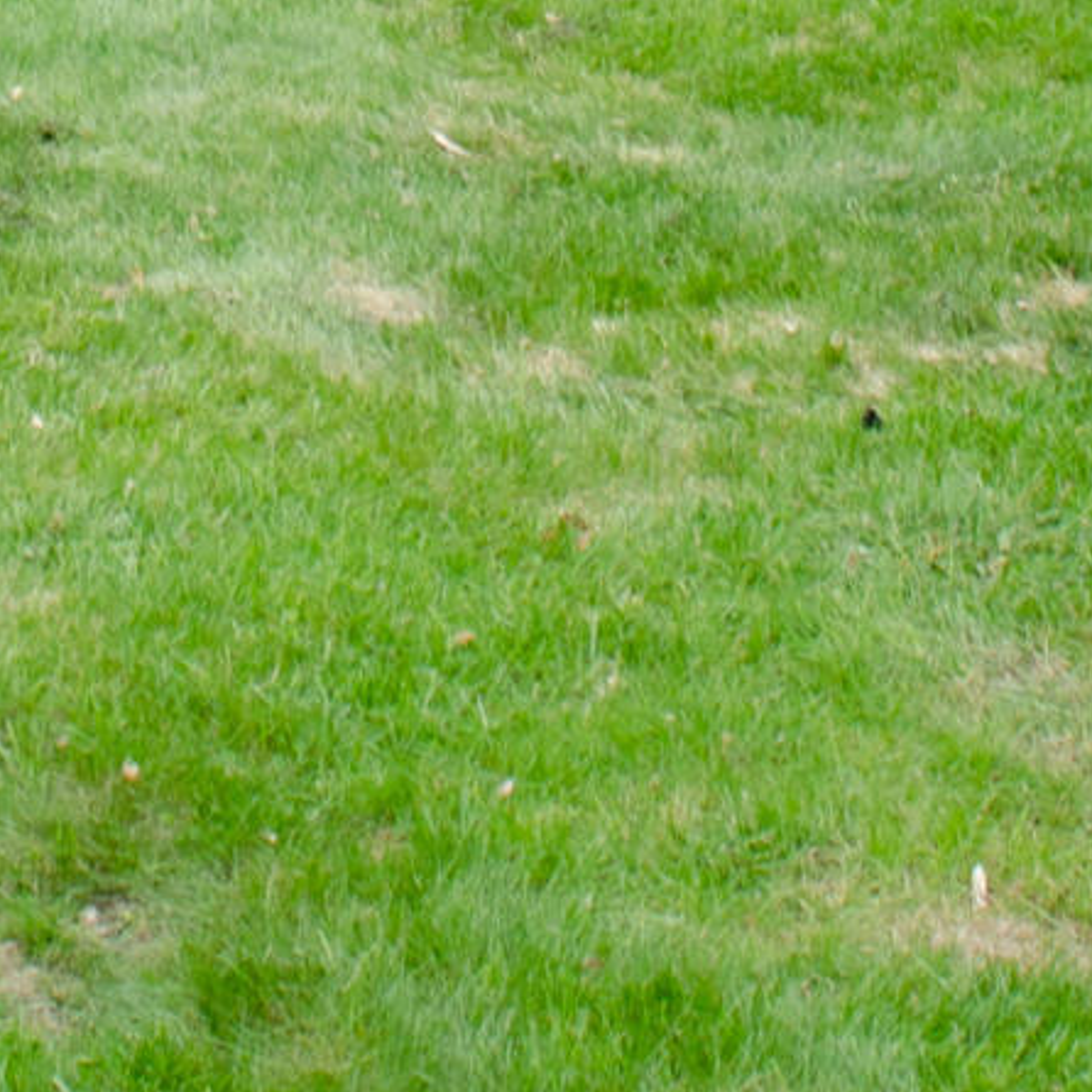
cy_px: -900
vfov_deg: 10.6
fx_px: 5496
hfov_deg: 11.2
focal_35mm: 154
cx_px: 27
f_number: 7.1
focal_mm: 18
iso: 200
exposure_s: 1/200
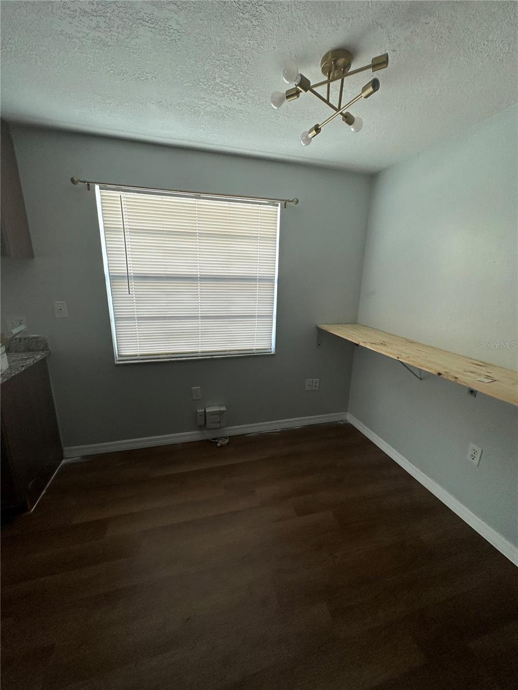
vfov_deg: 102.1
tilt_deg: -13.4
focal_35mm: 14
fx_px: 279
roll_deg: -1.0
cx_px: 259
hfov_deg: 85.7
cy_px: 345
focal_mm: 2.22
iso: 125
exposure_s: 1/99
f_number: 2.2
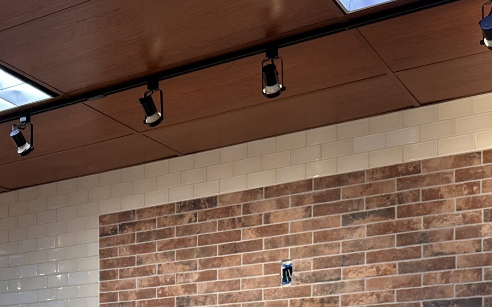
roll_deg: +0.2
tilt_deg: -0.2
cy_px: 417
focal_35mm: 61
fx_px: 818
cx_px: 95
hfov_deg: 32.5
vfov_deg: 19.4
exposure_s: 1/120
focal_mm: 6.86
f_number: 1.78
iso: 125
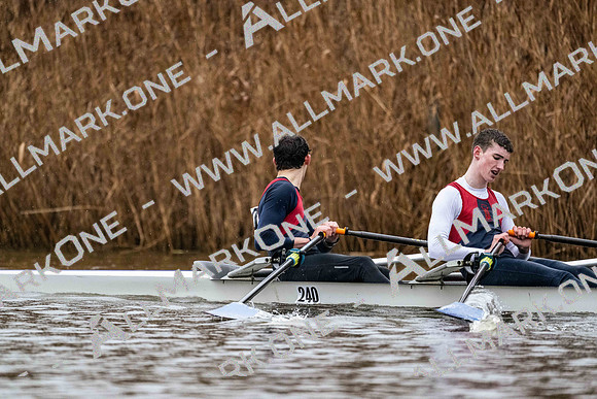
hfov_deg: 5.2
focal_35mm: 400
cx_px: 298
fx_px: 6635
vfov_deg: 3.4
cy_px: 200
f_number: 4.5
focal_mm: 400
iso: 5600
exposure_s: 1/1600
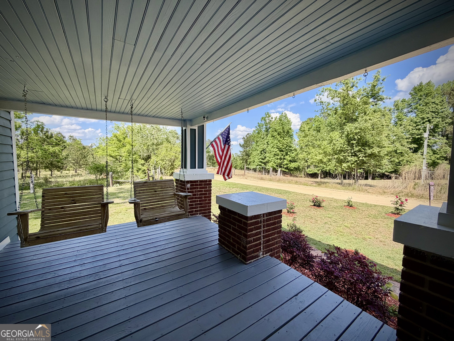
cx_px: 227
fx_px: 184
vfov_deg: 85.7
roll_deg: -0.7
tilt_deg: -3.8
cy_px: 170
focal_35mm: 14
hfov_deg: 102.1
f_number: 2.2
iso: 40
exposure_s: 1/607
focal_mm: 2.22
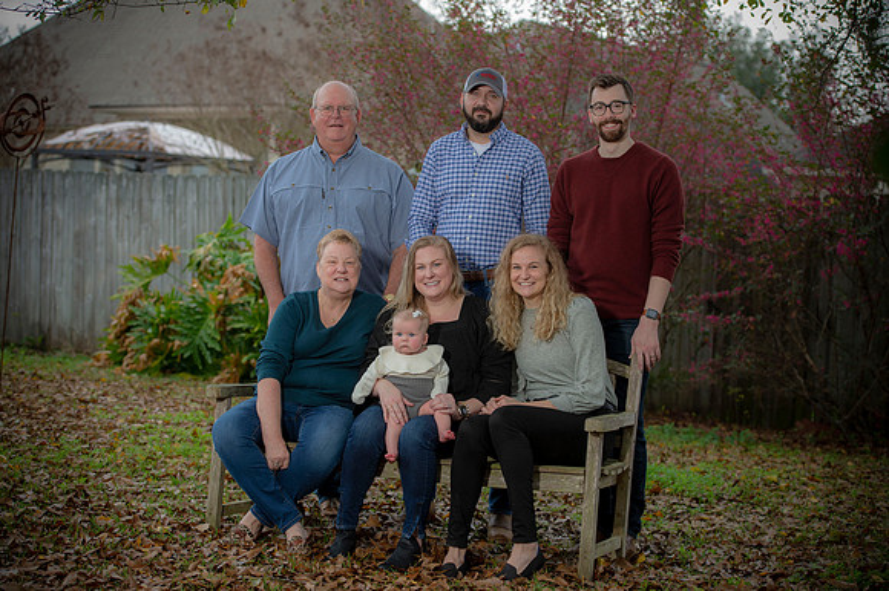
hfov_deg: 28.9
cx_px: 444
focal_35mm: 70
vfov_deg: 19.4
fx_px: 1728
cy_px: 296
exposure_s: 1/200
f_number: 3.5
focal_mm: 70
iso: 160
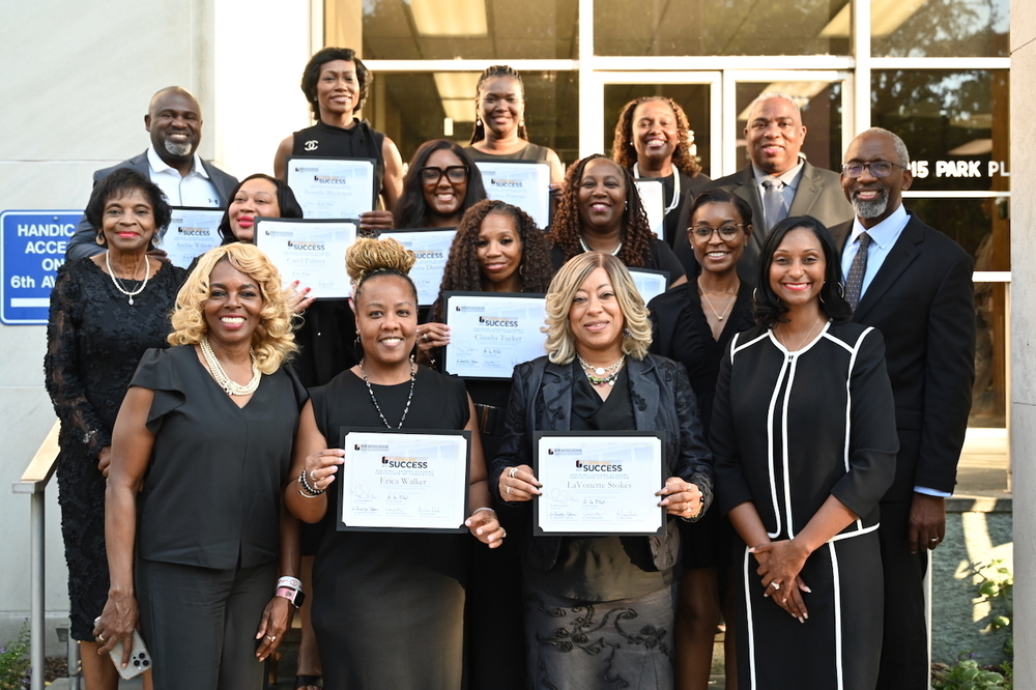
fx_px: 1179
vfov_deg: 32.6
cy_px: 345
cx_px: 518
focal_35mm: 41
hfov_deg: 47.4
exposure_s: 1/200
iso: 400
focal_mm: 41
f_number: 4
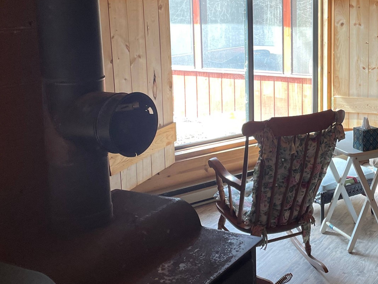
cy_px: 83
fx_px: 546
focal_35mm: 50
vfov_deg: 28.8
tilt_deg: -6.3
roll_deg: +2.0
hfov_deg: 36.0
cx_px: 335
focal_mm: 4.2
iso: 125
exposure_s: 1/101
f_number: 1.6
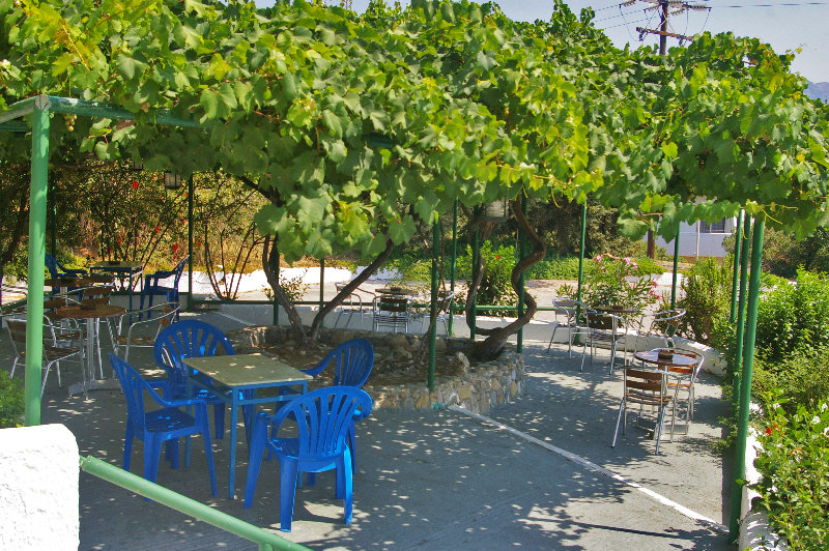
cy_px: 276
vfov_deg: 31.8
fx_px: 966
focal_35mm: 42
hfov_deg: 46.4
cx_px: 414
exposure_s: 1/250
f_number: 9.5
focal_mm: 28
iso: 200
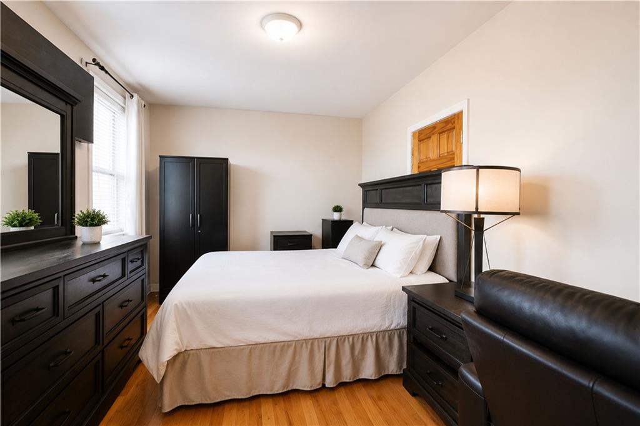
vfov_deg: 77.3
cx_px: 320
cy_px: 213
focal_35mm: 15
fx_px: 267
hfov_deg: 100.4
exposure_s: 1/50
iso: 2000
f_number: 5
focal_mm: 10
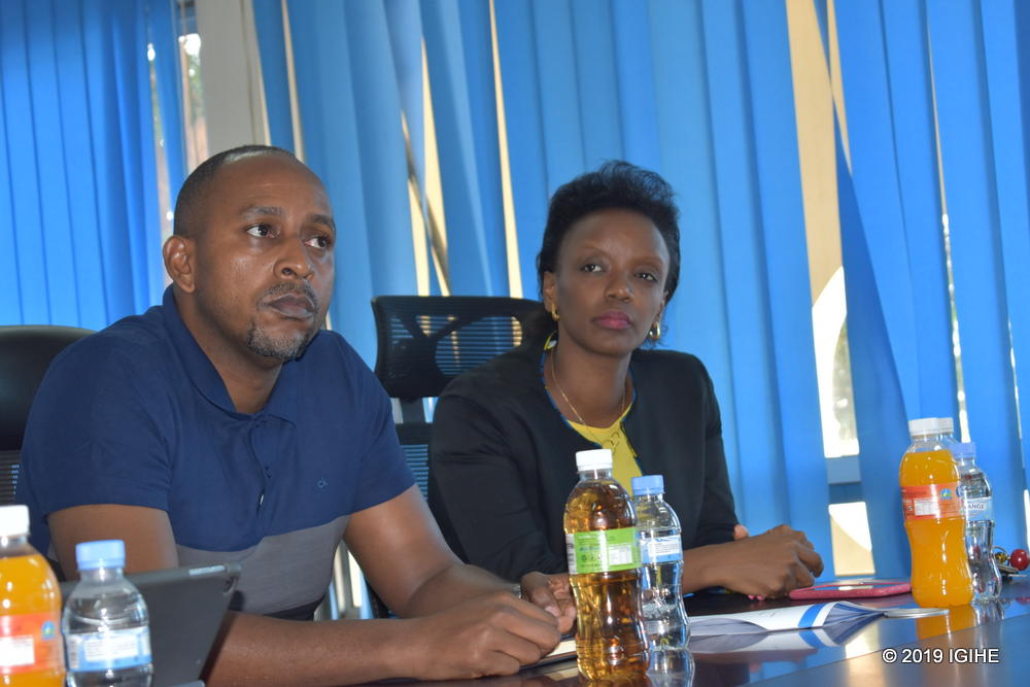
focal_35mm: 82
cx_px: 515
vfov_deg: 16.6
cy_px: 344
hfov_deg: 24.6
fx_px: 2361
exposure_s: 1/60
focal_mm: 55
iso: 900
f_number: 5.6
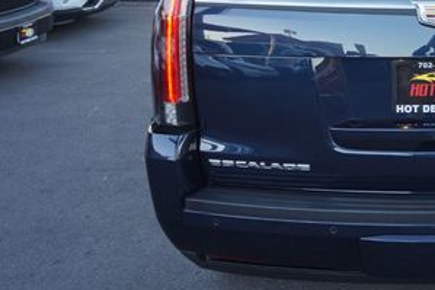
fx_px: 738
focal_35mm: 61
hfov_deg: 31.1
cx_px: 407
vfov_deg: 21.9
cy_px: 54
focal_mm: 19
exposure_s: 1/60
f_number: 4
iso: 200
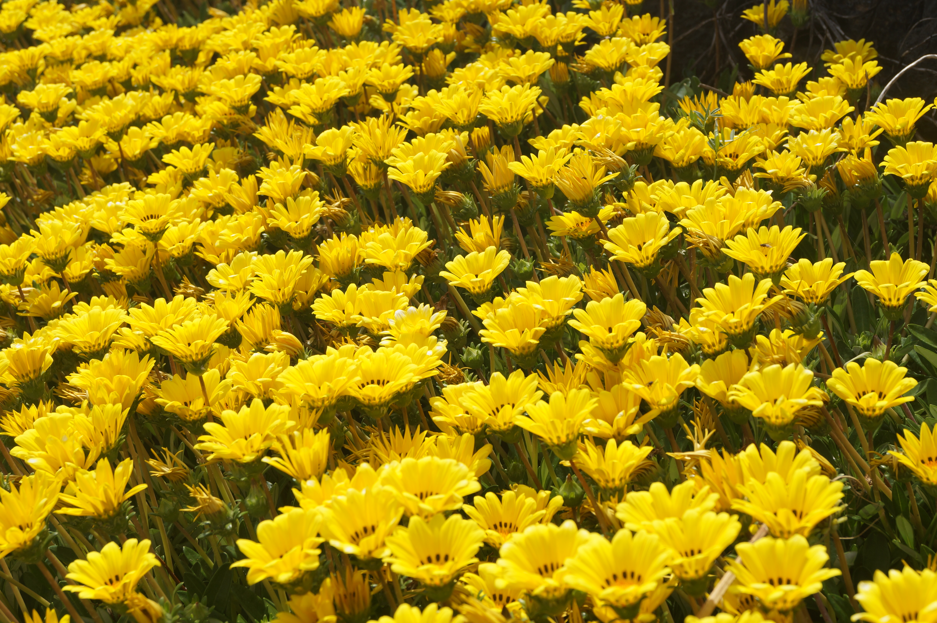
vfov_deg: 22.6
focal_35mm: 60
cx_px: 468
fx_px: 1560
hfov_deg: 33.4
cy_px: 312
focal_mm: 40
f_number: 9
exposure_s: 1/250
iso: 100
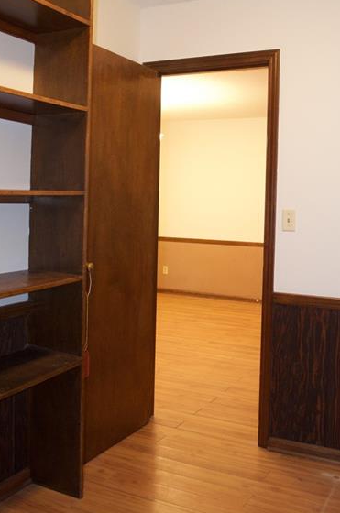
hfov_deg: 35.7
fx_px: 526
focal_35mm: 37
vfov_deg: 51.5
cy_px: 198
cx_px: 197
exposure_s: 1/60
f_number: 3.5
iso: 1800
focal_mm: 18
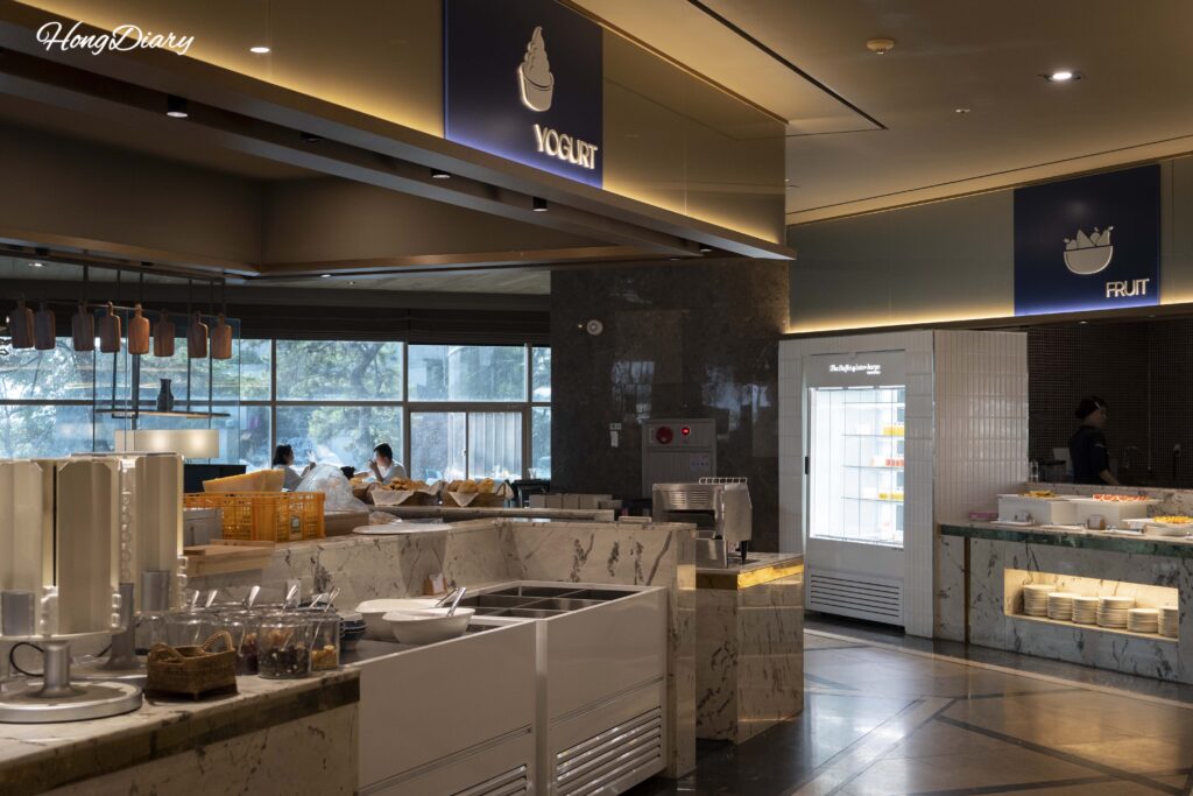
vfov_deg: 29.9
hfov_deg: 43.6
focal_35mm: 45
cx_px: 596
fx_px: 1491
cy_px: 398
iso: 1600
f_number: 5.6
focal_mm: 45
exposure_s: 1/160
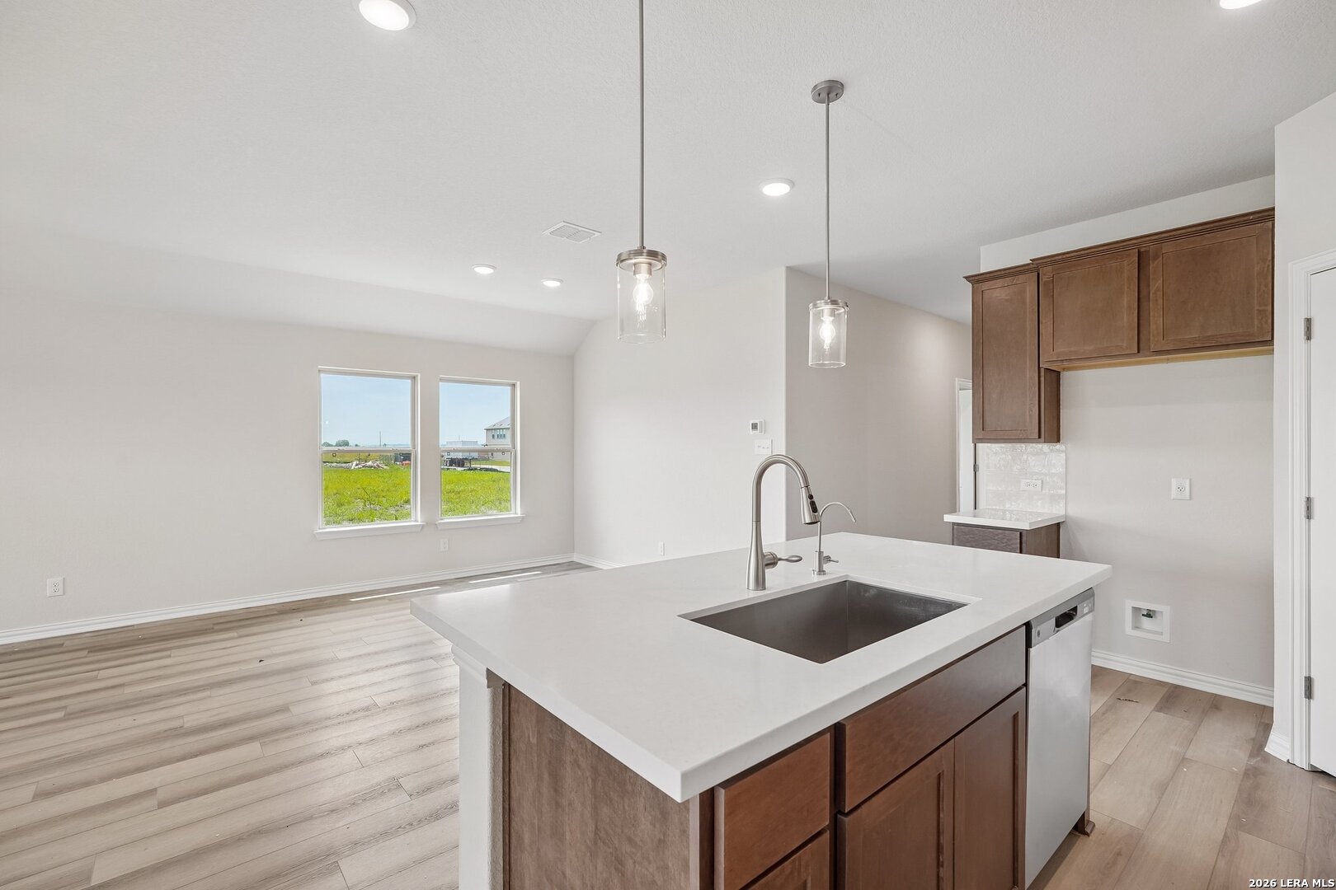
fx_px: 612
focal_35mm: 16
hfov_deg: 95.0
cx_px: 668
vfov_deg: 72.1
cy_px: 445
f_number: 8
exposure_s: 1/30
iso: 125
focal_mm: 16.5
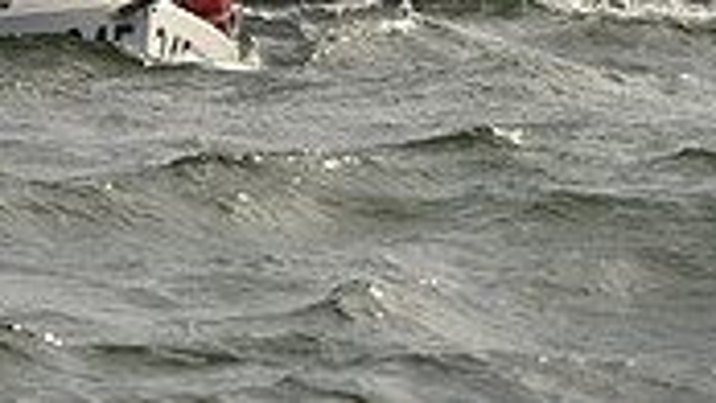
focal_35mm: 838
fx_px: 15915
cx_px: -43
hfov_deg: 2.6
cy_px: -781
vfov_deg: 1.4
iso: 320
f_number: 9
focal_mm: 240
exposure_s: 1/1600
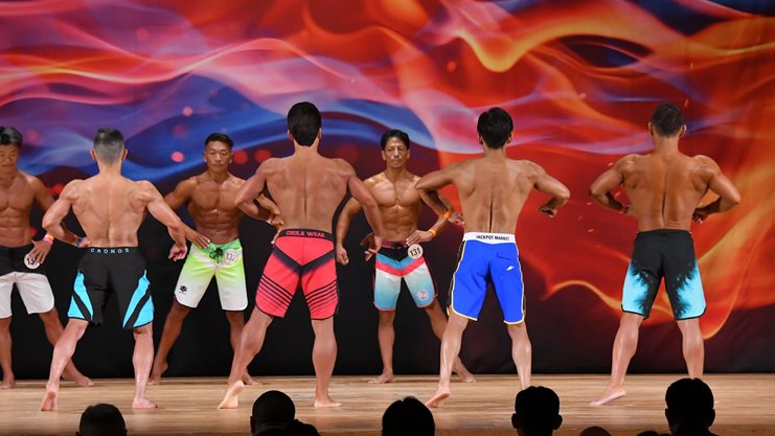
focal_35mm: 172
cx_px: 388
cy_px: 251
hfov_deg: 12.5
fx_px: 3535
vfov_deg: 7.1
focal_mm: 105
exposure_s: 1/400
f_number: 5.6
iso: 3200
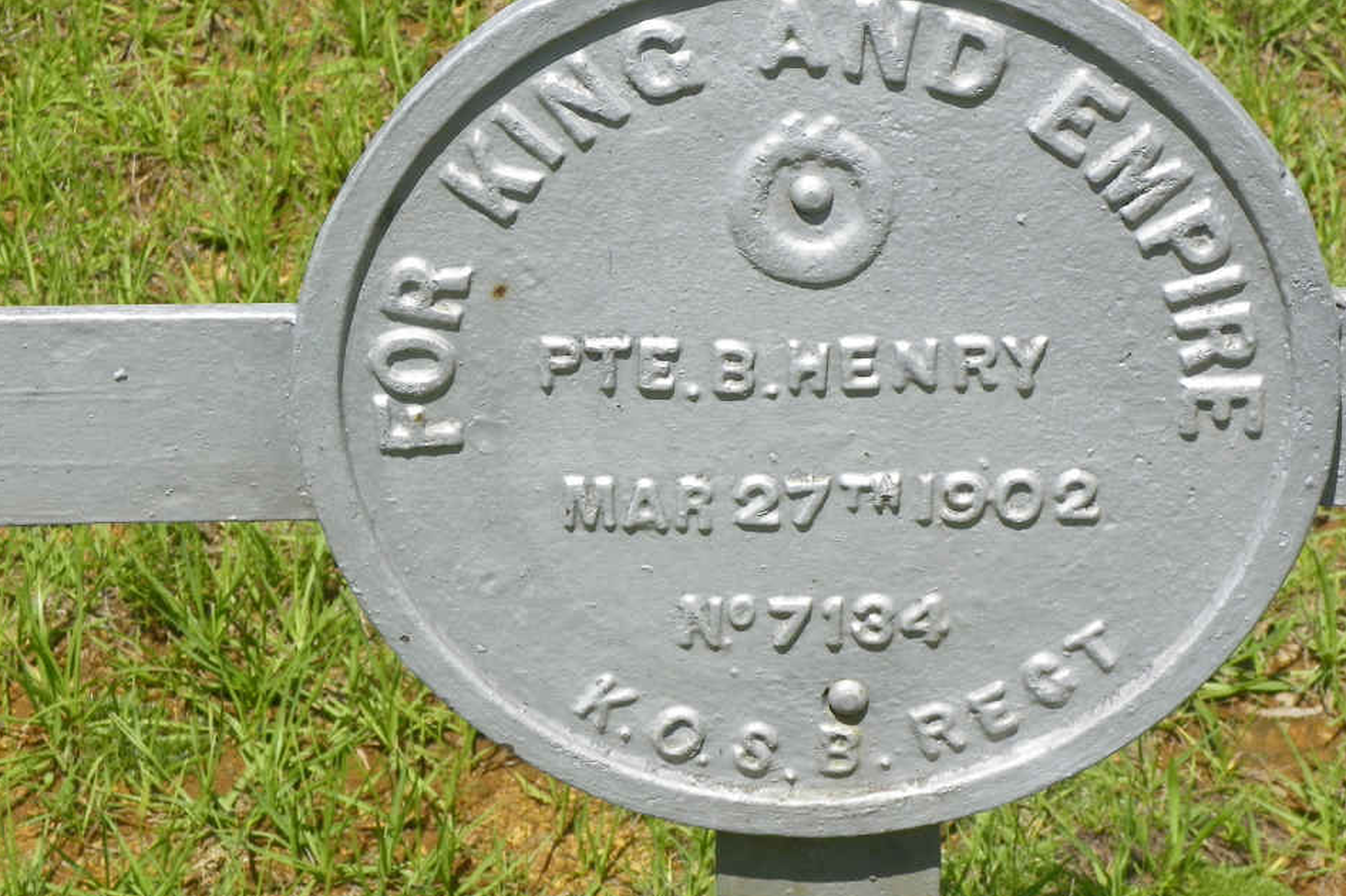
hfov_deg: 15.5
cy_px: 374
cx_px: 801
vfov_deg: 10.4
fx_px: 4933
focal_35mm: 132
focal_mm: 17.8
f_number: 5.6
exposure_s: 1/250
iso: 64
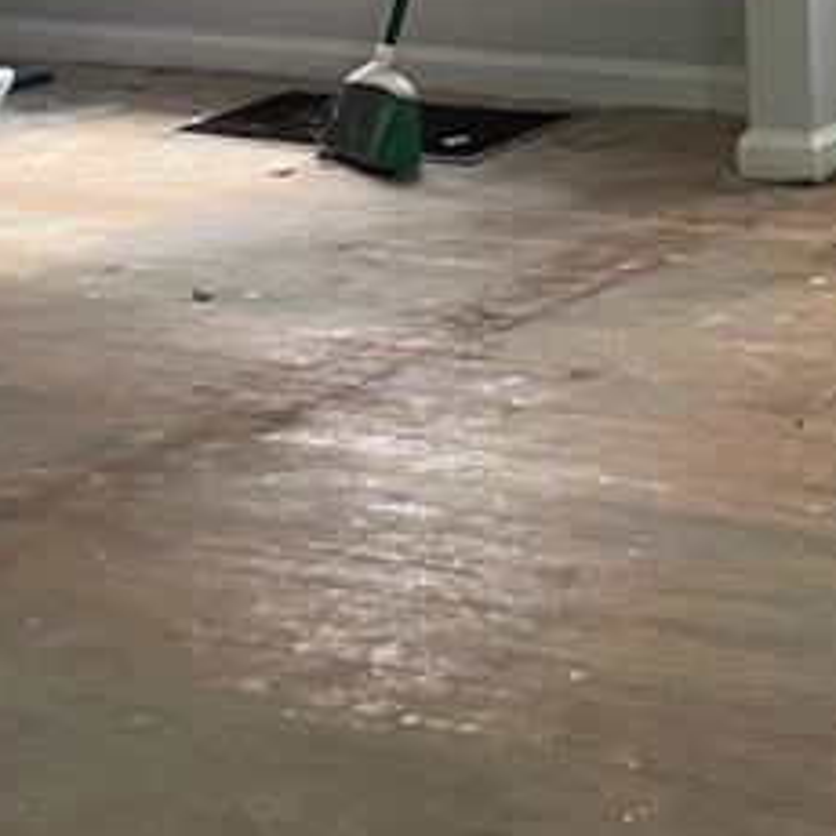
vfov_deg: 14.6
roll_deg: +1.1
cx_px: 1356
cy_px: -458
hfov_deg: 14.5
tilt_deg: -3.2
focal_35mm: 110
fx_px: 3006
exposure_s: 1/60
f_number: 1.8
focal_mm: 3.99
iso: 100
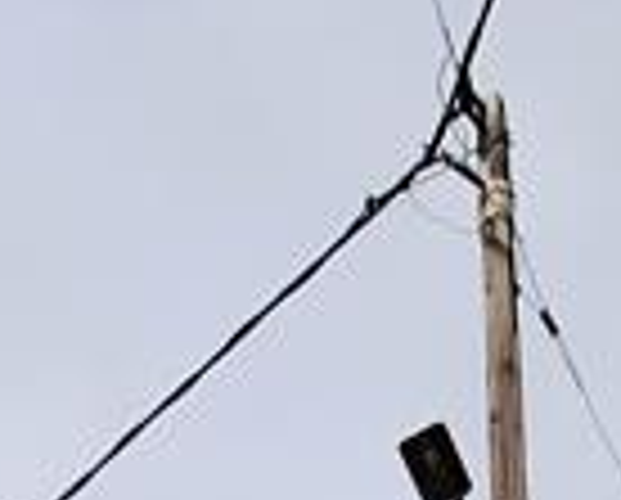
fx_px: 1731
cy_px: 1685
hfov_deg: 20.2
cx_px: 432
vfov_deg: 9.8
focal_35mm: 94
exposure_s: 1/1548
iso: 40
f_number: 2.2
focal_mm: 1.74
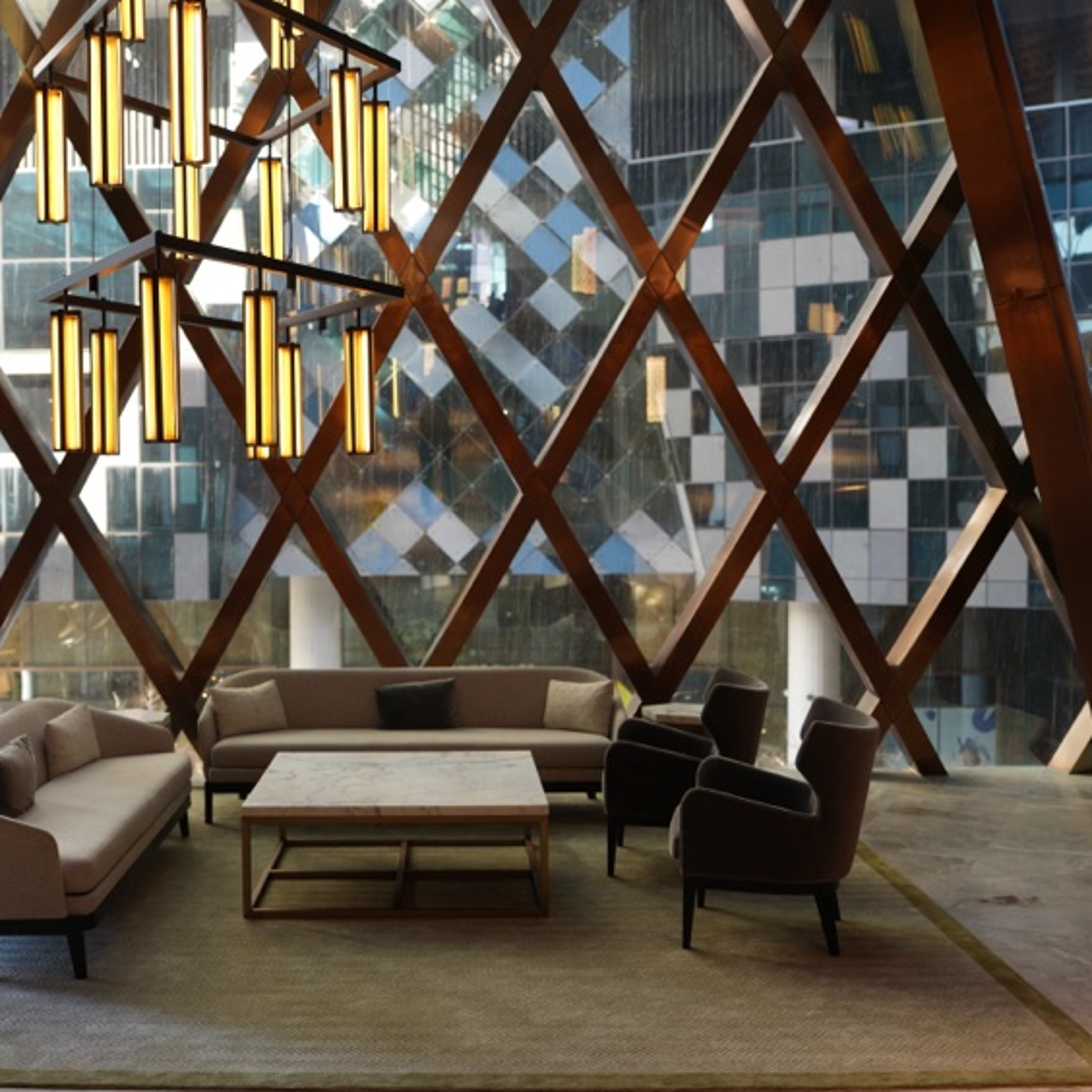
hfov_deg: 43.5
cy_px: 556
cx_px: 401
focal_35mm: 38
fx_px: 1356
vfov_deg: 43.9
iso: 100
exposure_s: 1/30
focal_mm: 28
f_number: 2
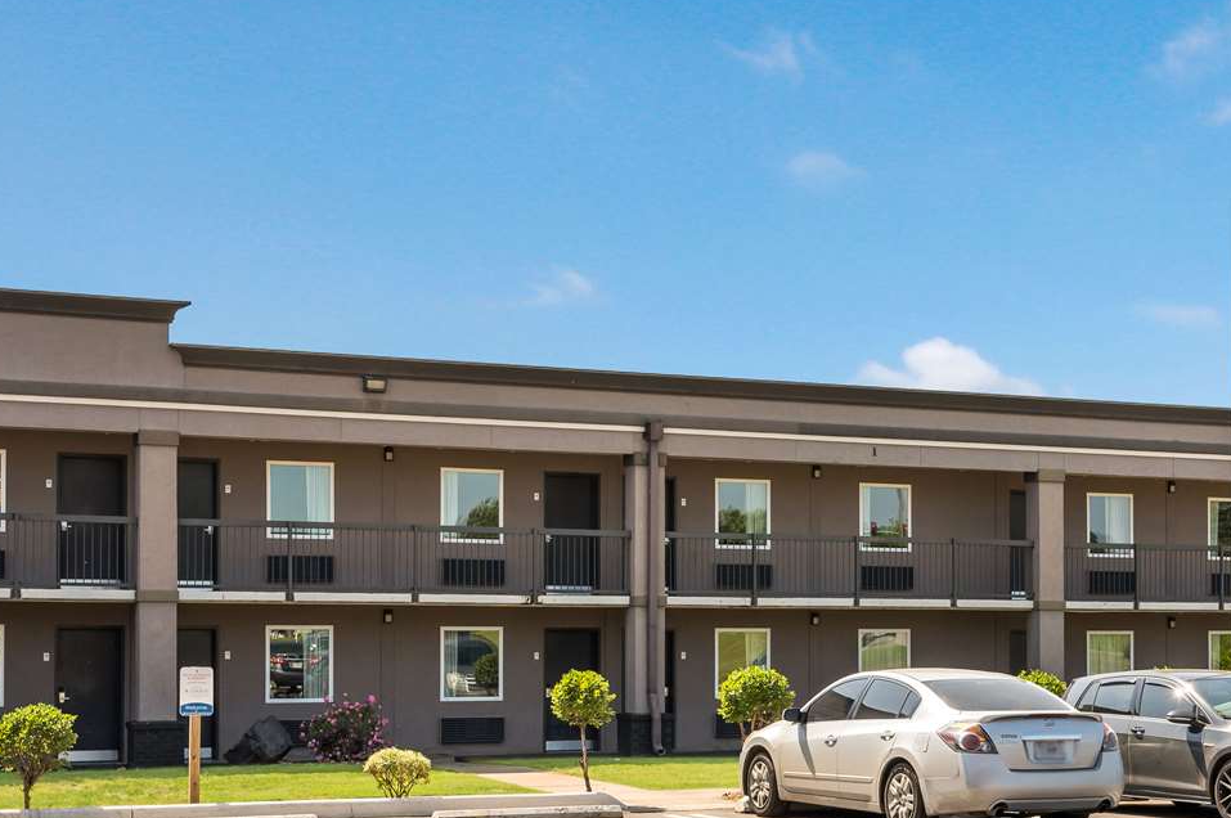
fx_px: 1605
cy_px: 500
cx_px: 843
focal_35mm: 47
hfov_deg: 41.3
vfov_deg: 28.5
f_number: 8
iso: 100
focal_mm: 30
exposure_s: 1/320
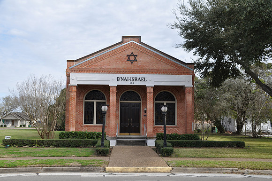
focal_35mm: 39
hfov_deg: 49.6
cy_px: 90
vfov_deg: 34.1
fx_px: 294
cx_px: 136
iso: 200
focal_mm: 26
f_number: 10
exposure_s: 1/100
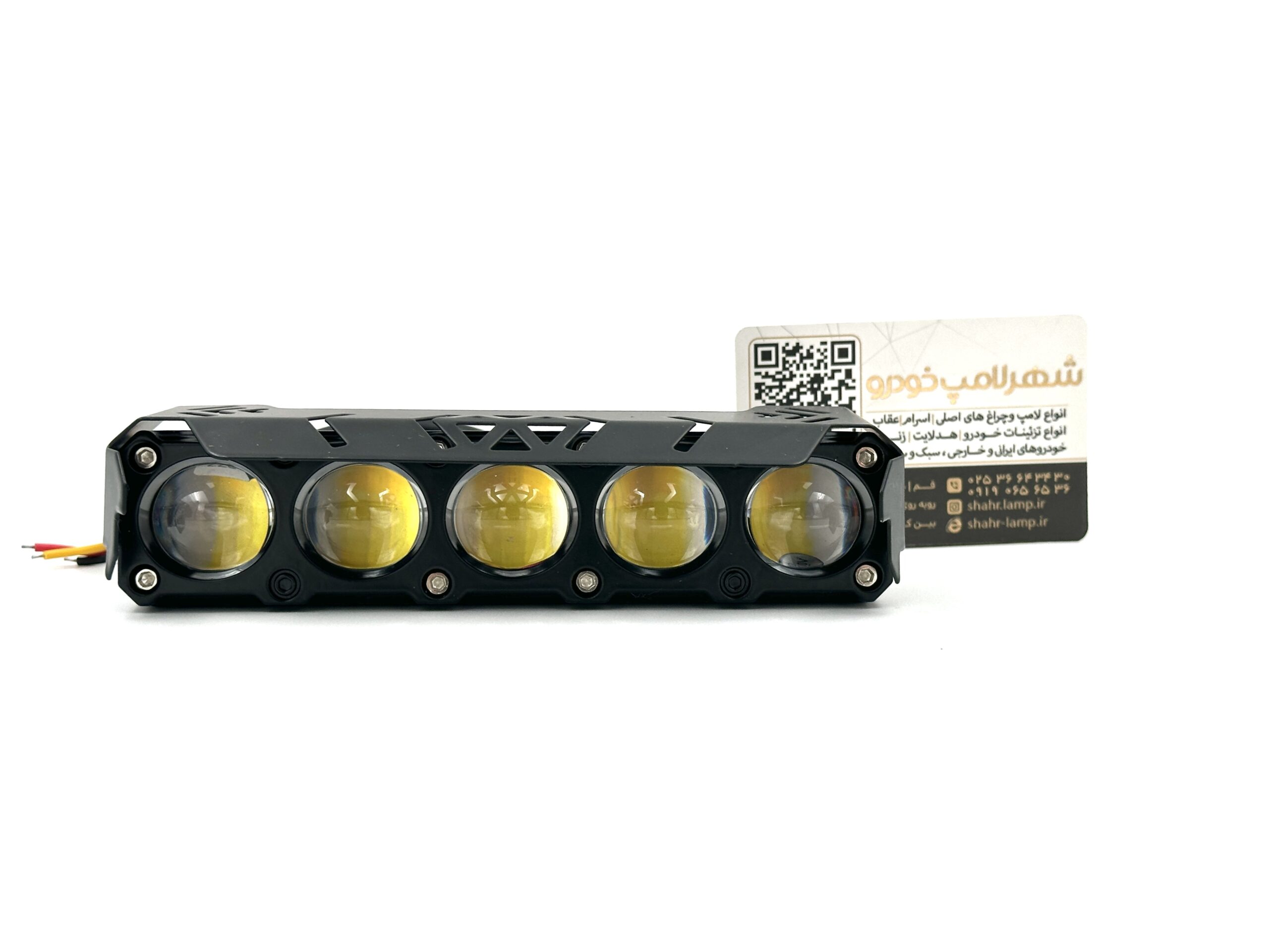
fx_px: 1760
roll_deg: -1.3
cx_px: 634
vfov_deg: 30.3
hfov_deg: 39.7
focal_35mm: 48
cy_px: 476
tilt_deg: -6.6
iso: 64
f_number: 1.78
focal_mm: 6.86
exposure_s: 1/538
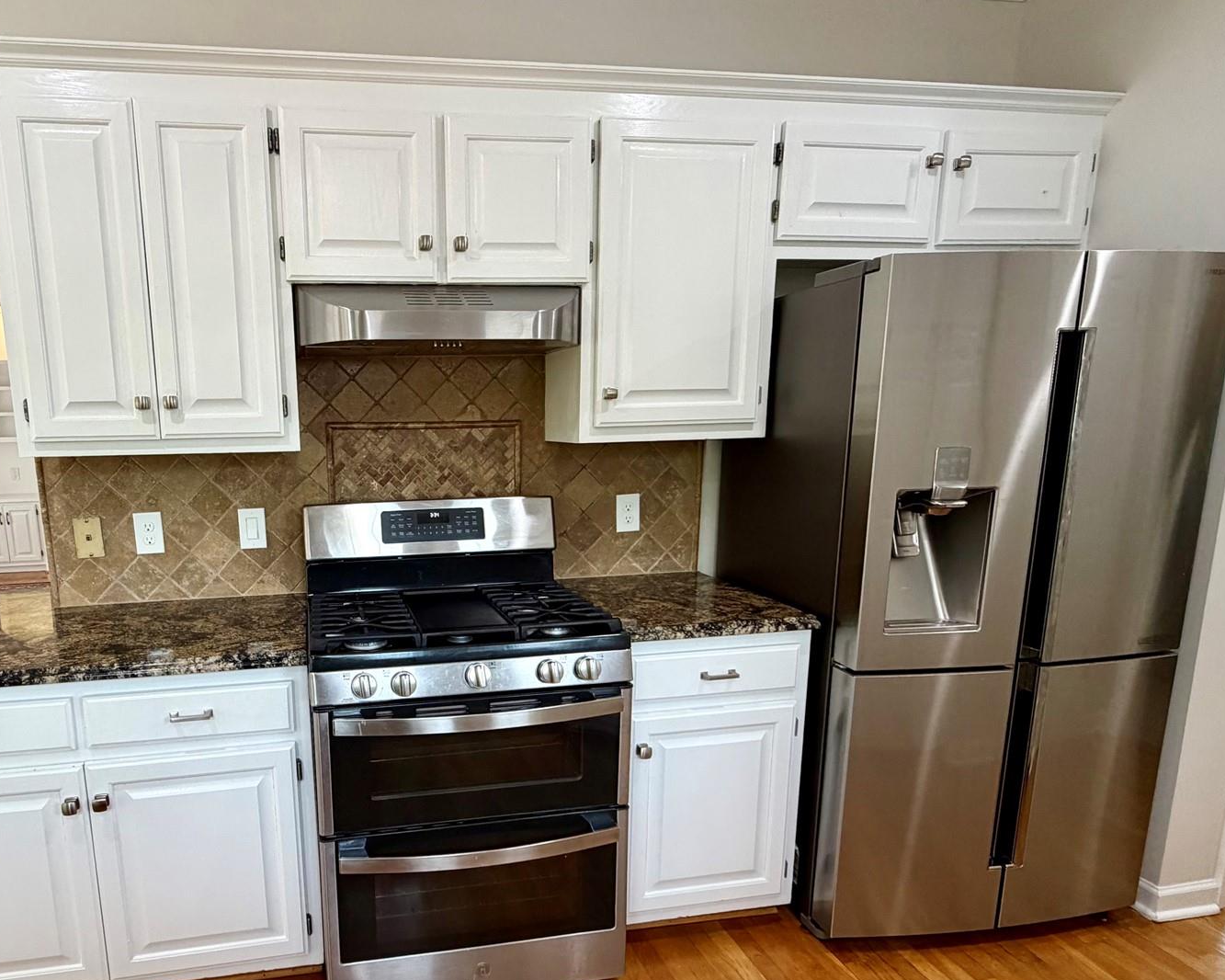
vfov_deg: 65.2
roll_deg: +2.1
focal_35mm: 21
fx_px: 761
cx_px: 427
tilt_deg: -9.7
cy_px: 559
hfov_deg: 75.6
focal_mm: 2.22
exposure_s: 1/120
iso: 200
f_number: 2.2
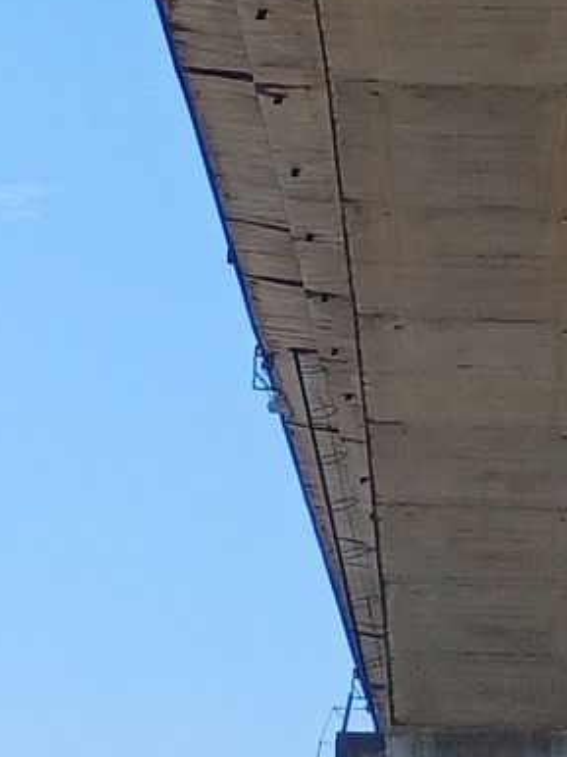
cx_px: 489
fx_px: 3629
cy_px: -906
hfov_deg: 8.9
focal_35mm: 166
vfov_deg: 10.6
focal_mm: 4.65
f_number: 1.8
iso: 50
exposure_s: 1/1353
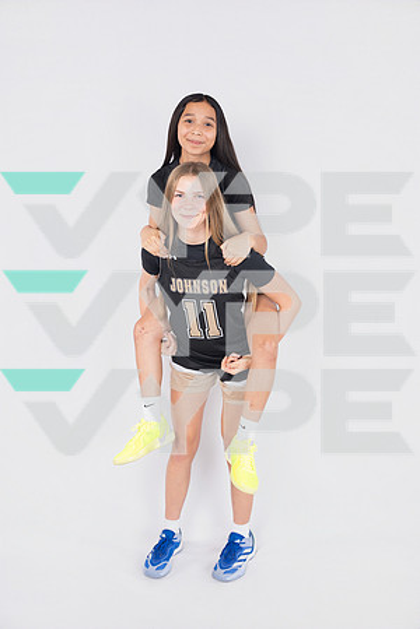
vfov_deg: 49.9
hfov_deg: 34.5
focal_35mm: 39
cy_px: 314
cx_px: 210
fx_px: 677
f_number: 4.5
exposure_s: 1/250
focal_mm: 38.7
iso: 160
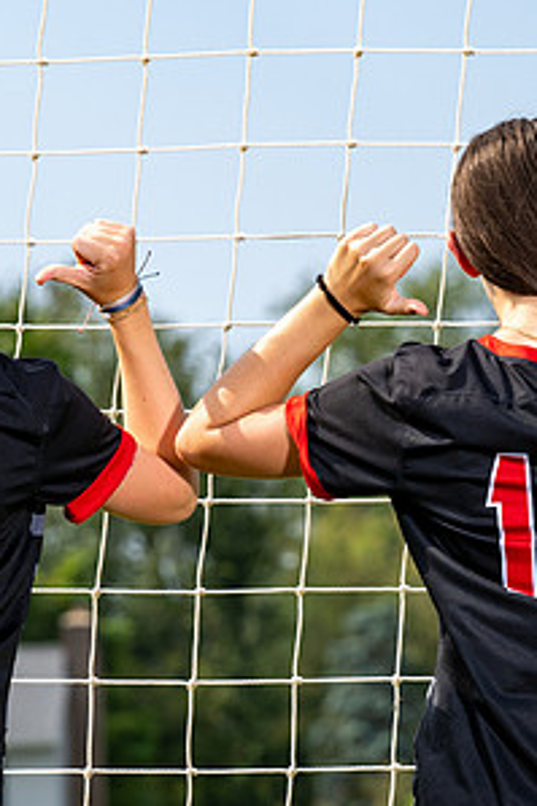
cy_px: 521
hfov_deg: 3.9
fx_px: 7795
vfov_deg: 5.9
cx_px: 239
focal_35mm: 348
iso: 160
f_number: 6.3
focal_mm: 130
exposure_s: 1/400
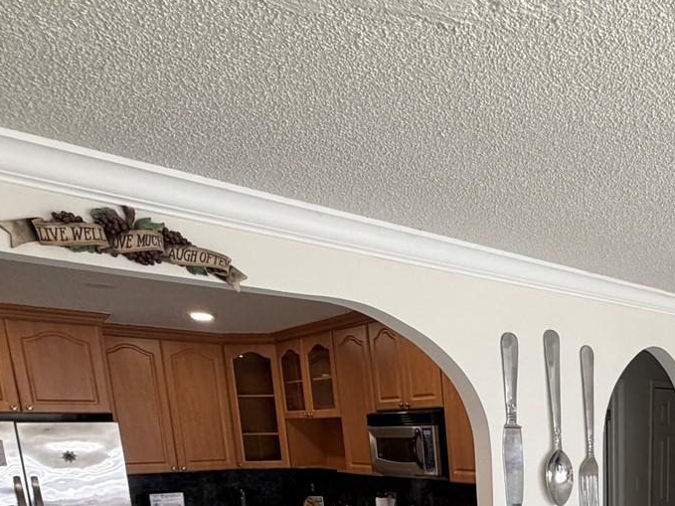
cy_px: 561
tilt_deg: -11.5
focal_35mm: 33
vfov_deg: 36.2
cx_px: 591
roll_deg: +1.4
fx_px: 643
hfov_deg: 50.0
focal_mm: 2.22
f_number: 2.2
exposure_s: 1/60
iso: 200
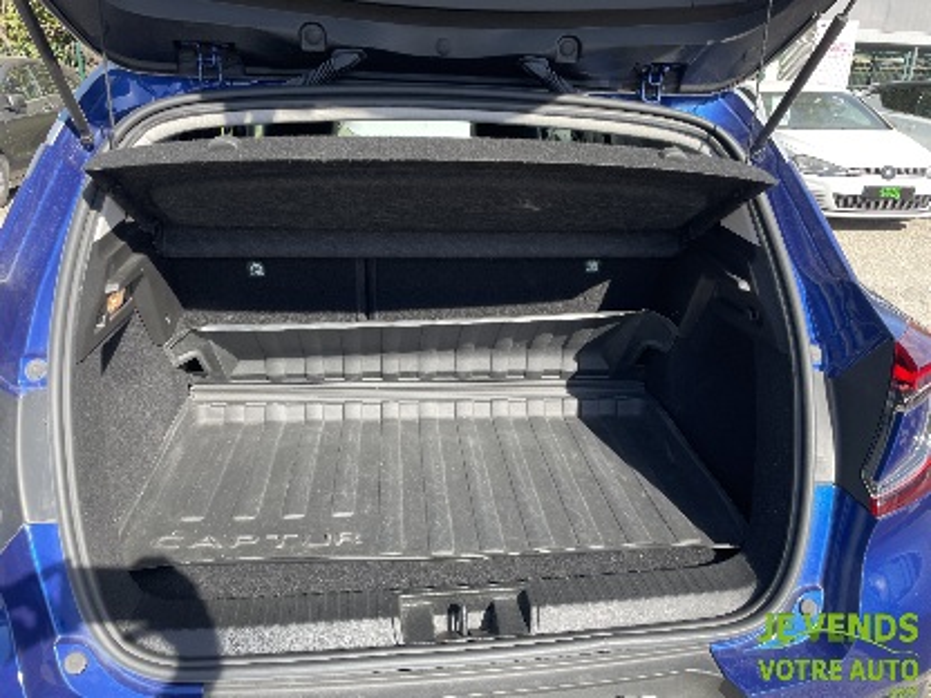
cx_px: 466
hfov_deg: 67.3
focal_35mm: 26
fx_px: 699
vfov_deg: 53.1
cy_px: 349
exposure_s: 1/504
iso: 32
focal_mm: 4.2
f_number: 1.6
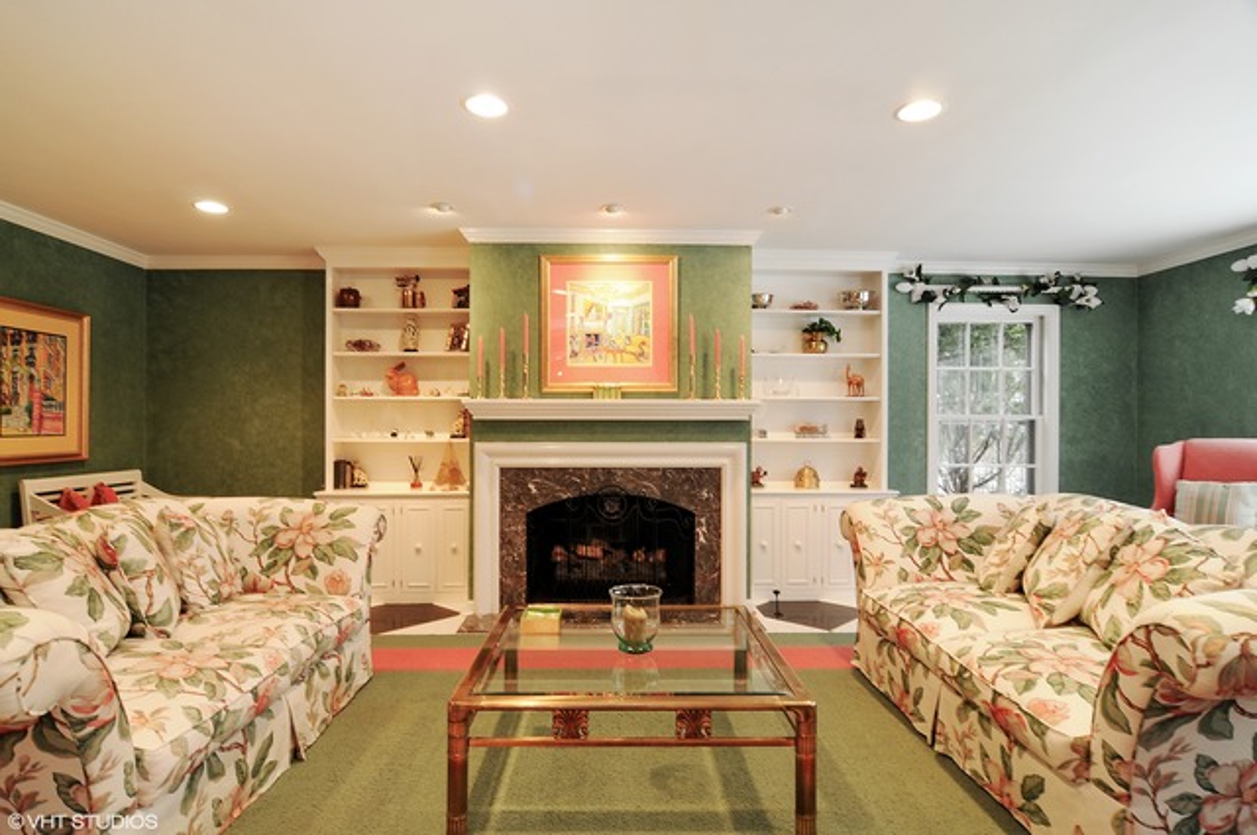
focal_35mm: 18
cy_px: 418
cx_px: 628
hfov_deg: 90.1
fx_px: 628
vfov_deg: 67.2
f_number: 8
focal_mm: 12
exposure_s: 1/2
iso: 200
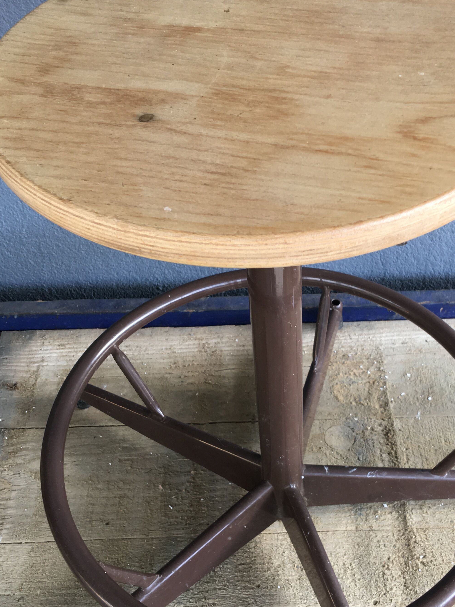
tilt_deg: -46.0
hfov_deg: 32.7
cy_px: 344
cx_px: 285
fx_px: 771
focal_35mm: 44
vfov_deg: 42.8
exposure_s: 1/100
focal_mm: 4.15
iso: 40
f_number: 2.2
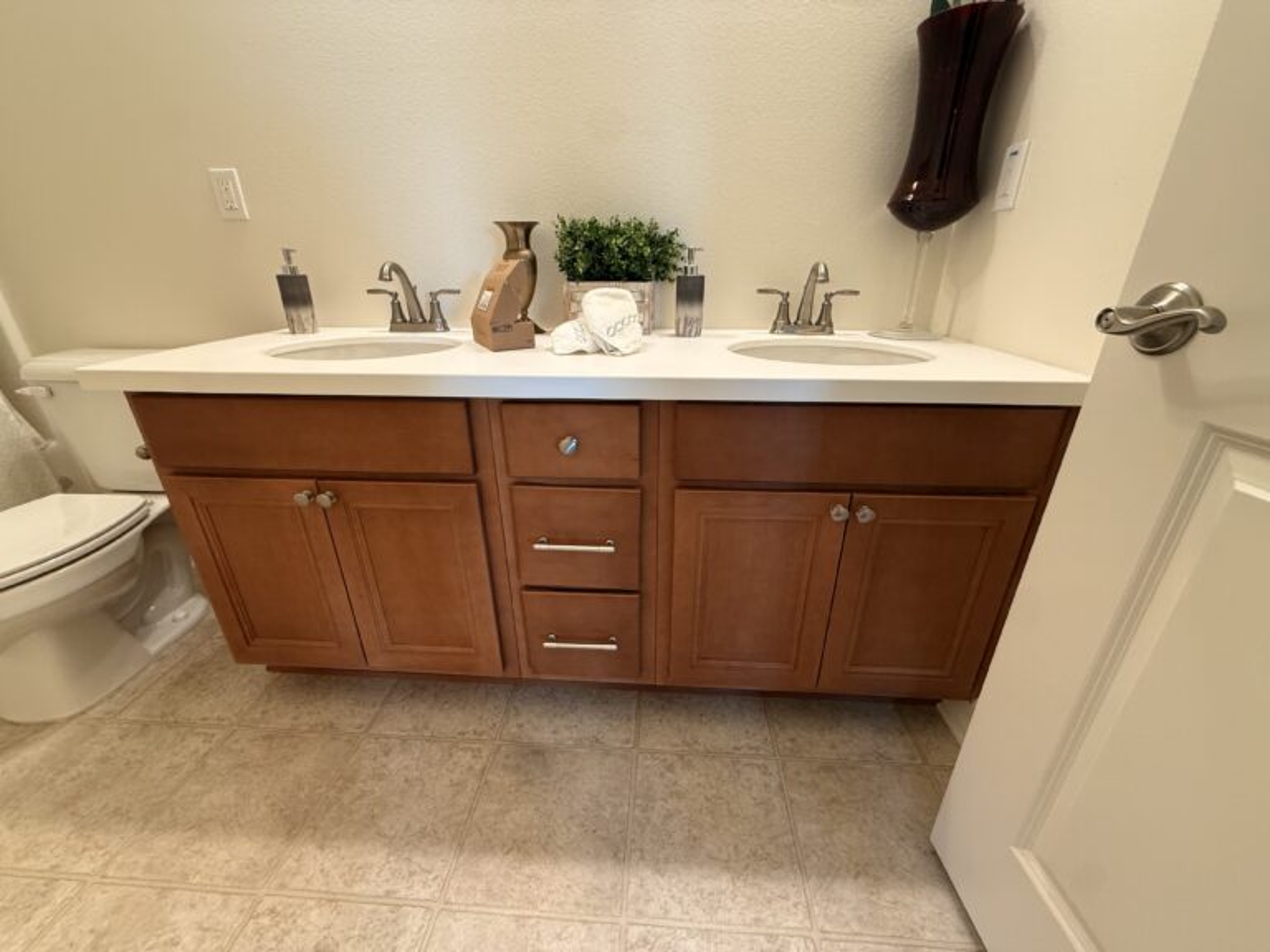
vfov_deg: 85.7
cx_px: 635
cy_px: 476
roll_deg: +0.7
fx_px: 514
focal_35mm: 14
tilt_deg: -23.5
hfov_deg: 102.1
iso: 320
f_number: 2.2
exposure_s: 1/120
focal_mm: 2.22
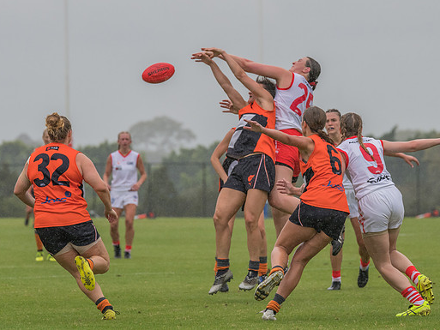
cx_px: 270
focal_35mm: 412
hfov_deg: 4.8
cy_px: 99
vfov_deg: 3.6
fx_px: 5238
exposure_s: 1/1600
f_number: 8
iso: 800
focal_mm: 270
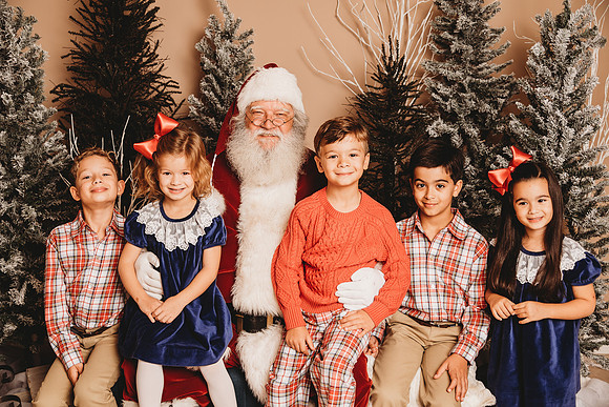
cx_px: 304
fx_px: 643
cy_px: 204
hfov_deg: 50.7
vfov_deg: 35.1
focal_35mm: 38
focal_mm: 38
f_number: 4
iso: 100
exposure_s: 1/160
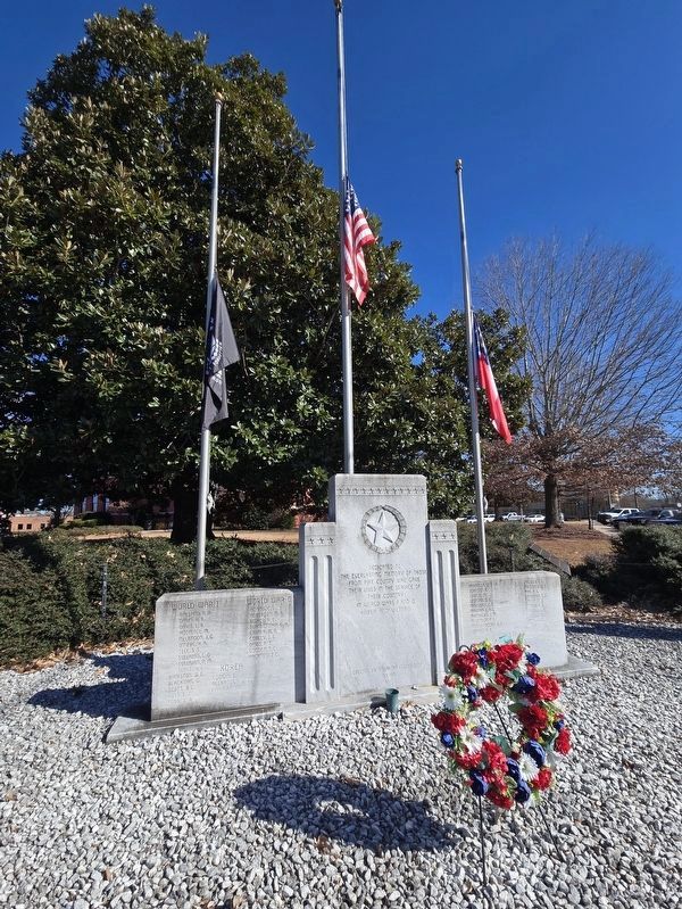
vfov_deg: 106.2
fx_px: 341
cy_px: 454
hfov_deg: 90.0
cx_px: 341
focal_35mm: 13
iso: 50
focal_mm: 2.2
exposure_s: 1/2000
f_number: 2.2
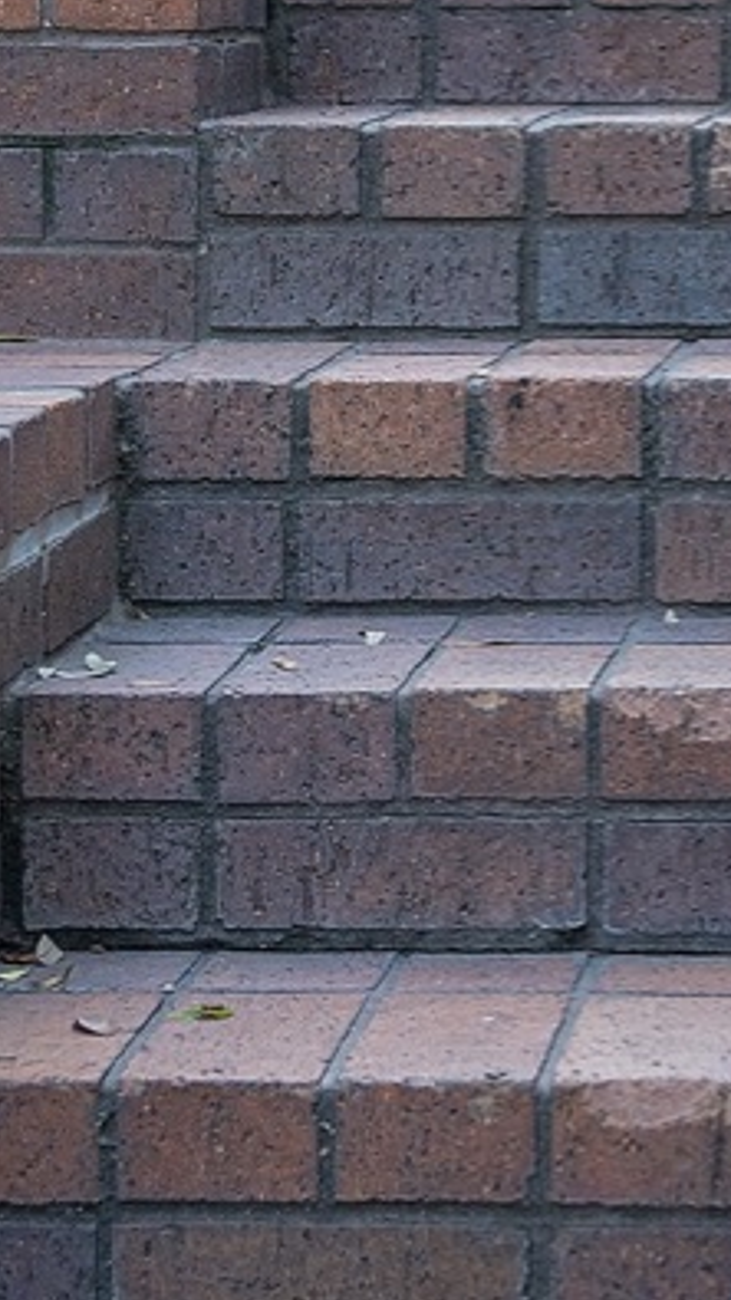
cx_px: 741
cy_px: 95
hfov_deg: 7.7
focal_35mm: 156
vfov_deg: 13.6
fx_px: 5379
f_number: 3.5
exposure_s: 1/200
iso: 1000
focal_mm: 42
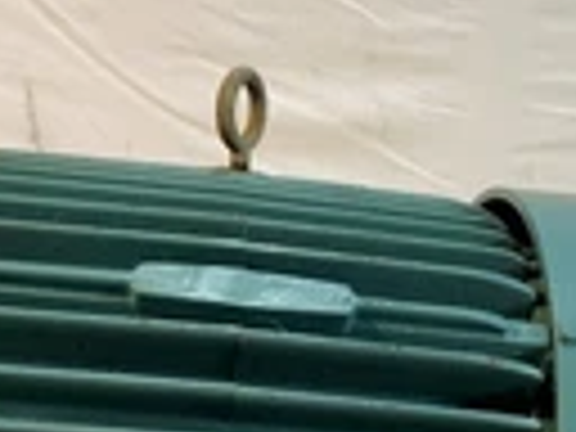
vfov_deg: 18.0
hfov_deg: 24.1
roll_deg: -8.4
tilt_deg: -12.6
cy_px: 346
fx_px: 1348
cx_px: 306
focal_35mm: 81
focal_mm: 4.25
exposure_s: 1/120
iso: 50
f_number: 1.8
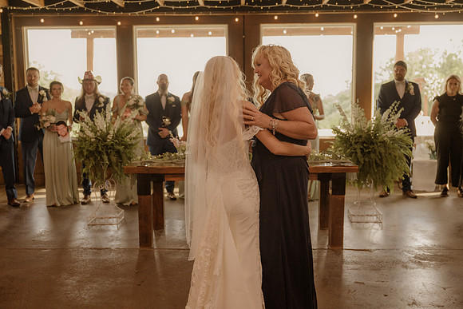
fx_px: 527
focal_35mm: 41
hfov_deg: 47.5
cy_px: 154
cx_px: 232
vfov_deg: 32.7
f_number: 2.8
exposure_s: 1/250
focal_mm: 40
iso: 1000
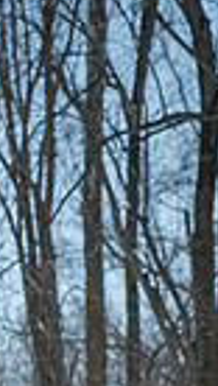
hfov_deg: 3.9
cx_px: -182
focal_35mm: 314
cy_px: 585
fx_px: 3215
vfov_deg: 6.8
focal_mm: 92
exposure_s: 1/1600
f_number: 8
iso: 400
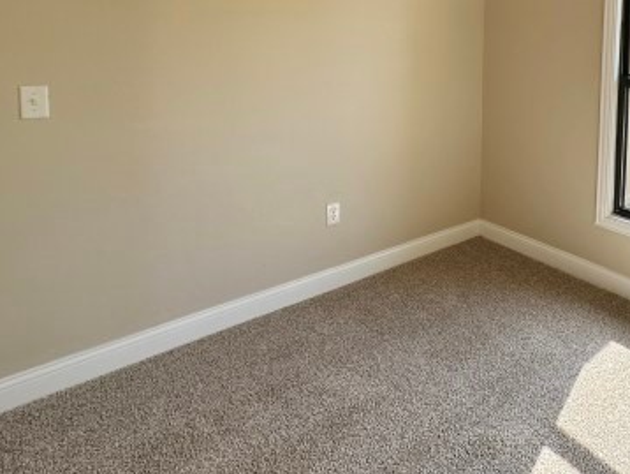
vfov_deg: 50.8
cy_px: 81
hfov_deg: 66.3
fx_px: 455
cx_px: 449
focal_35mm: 25
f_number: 2.2
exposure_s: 1/133
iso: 40
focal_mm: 2.22
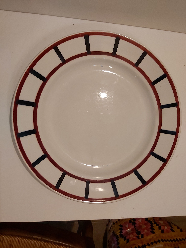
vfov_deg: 67.3
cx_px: 93
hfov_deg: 53.1
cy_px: 124
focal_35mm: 26
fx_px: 186
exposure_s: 1/50
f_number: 1.7
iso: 250
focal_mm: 3.92
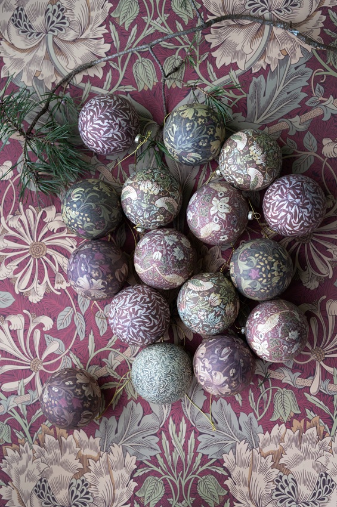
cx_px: 168
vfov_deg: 39.6
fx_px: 703
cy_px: 254
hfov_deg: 26.9
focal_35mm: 50
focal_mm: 50
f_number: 4.5
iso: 1600
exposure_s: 1/125
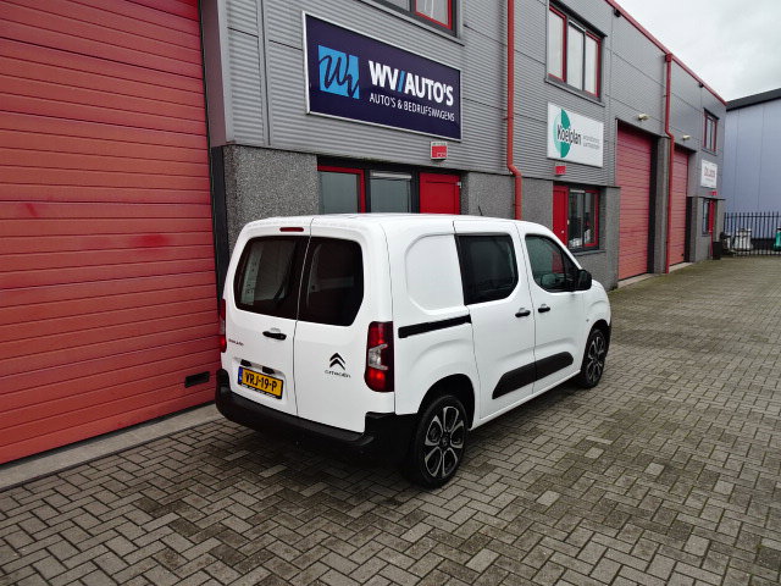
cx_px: 390
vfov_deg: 56.8
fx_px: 541
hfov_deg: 71.6
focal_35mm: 24
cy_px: 293
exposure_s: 1/160
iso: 80
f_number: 3.5
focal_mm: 4.25
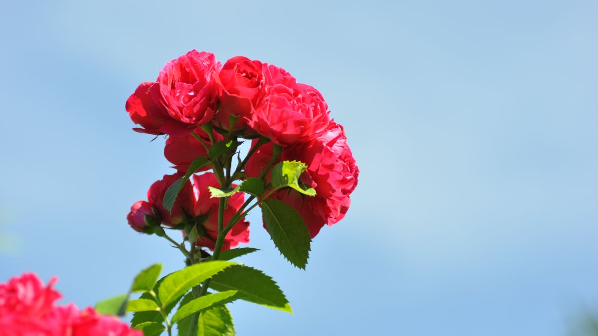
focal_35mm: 142
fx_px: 2251
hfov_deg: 15.1
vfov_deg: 8.5
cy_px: 171
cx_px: 299
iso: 200
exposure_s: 1/1000
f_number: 4
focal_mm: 90
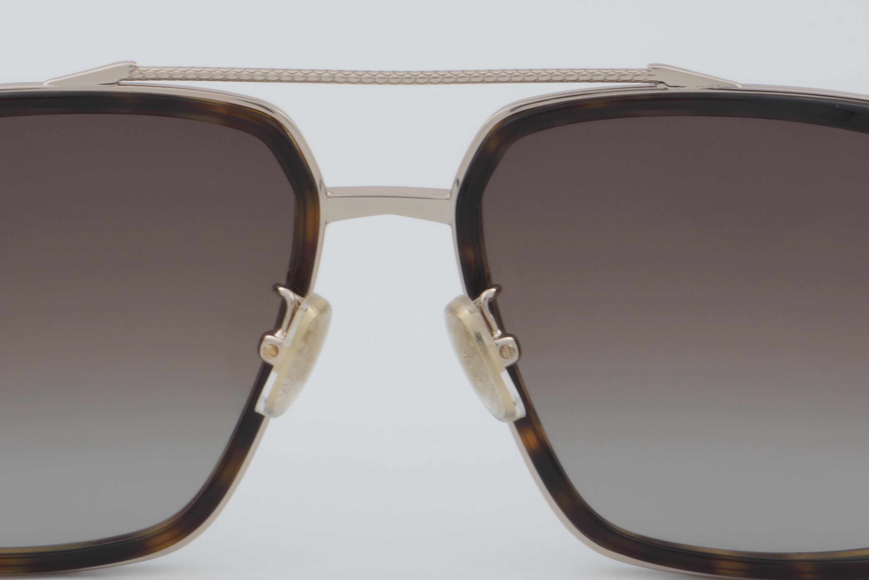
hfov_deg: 14.6
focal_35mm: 141
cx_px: 394
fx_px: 3400
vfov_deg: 9.7
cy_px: 288
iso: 100
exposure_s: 1/4
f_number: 32
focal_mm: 55
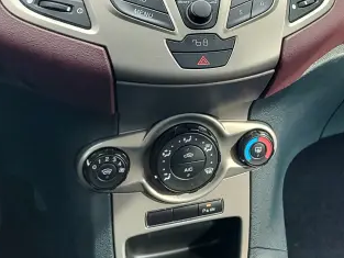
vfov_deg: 29.9
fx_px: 467
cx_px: 301
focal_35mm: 47
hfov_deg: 38.0
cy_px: 36
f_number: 1.8
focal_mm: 5.56
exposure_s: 1/193
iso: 100
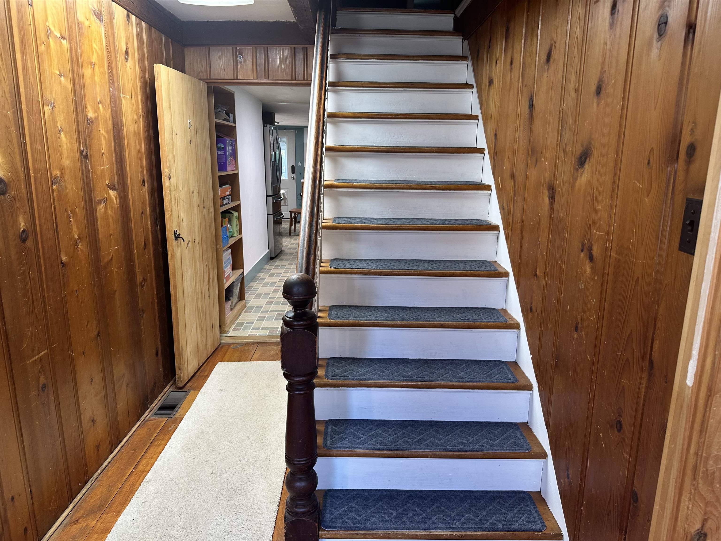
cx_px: 360
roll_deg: -1.6
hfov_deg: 71.6
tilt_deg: -13.1
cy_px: 270
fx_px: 500
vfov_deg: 56.8
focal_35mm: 24
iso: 125
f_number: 1.78
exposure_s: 1/60
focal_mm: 6.86
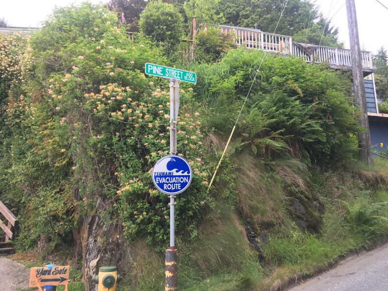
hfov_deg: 61.7
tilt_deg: +10.9
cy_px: 146
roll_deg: +1.0
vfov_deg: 48.2
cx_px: 194
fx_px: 325
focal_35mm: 29
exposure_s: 1/137
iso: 25
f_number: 2.2
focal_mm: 4.15
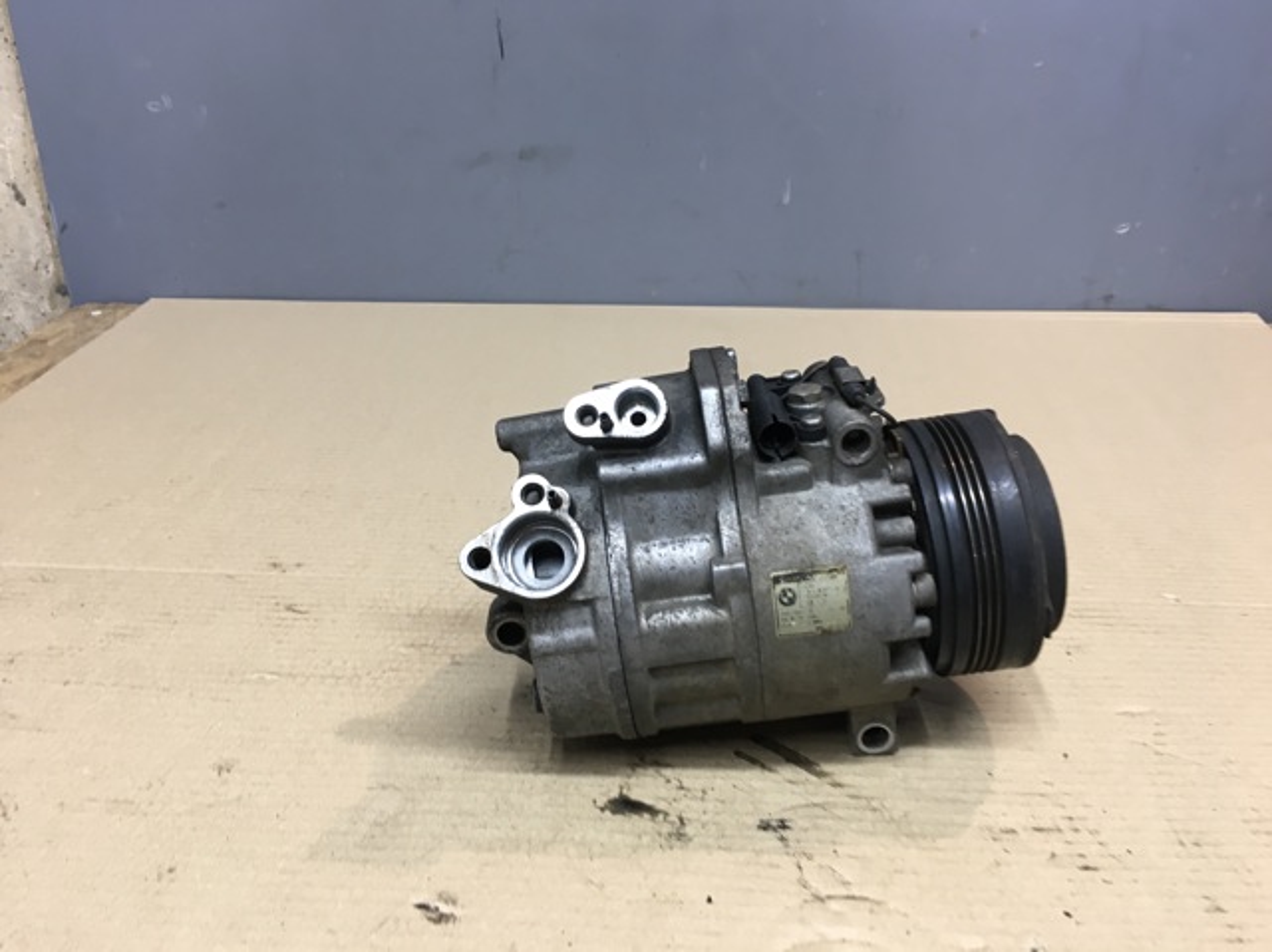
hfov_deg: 61.7
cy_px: 476
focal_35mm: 29
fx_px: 1065
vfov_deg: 48.2
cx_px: 636
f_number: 2.2
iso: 64
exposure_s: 1/33
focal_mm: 4.15
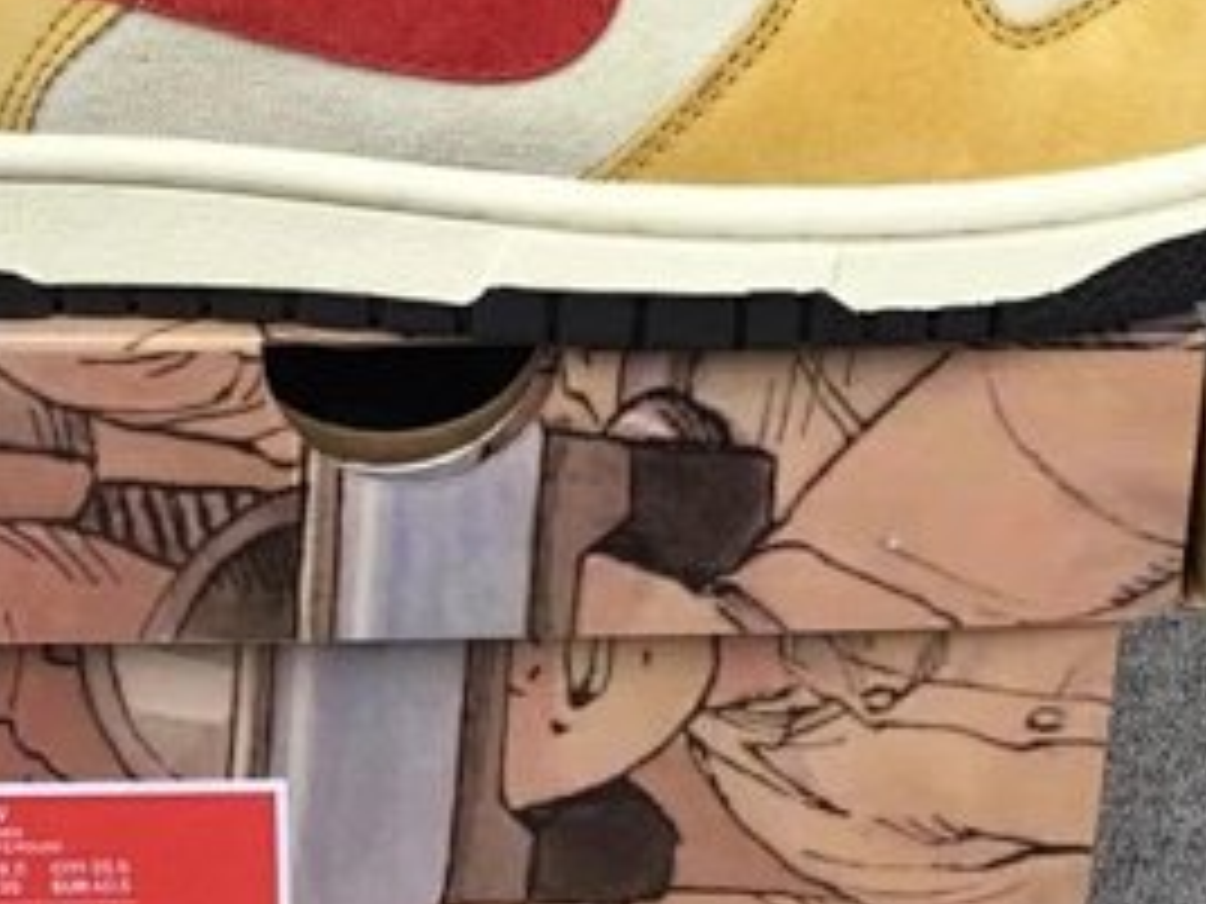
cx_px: 464
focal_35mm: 74
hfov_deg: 26.3
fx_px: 2578
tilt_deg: -20.4
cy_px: 126
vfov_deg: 19.6
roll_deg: -0.7
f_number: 2.4
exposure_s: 1/50
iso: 25
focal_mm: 3.3
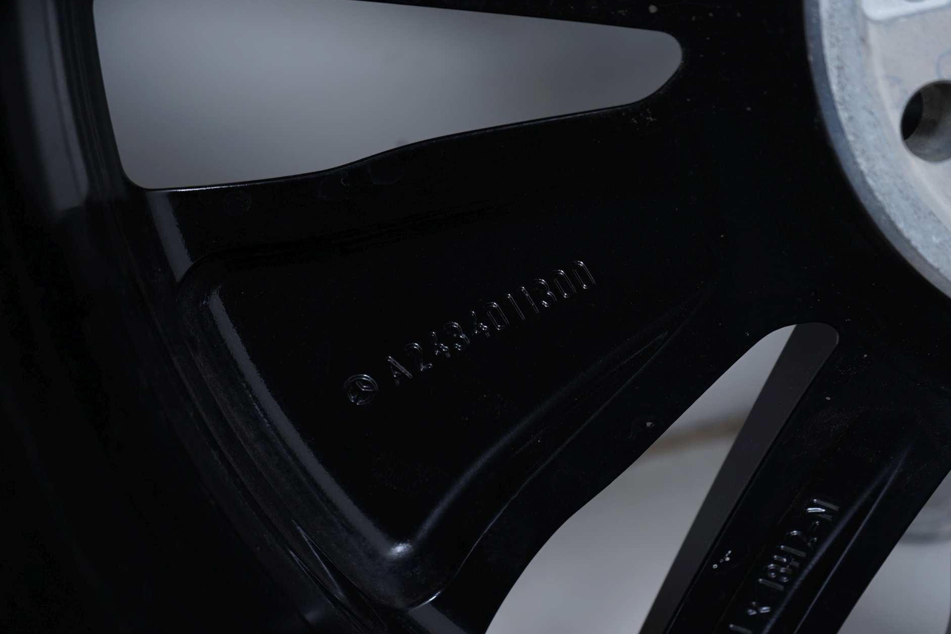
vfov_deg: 27.5
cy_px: 321
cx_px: 477
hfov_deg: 40.3
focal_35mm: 49
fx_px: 1294
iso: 250
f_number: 7.1
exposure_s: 1/125
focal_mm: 48
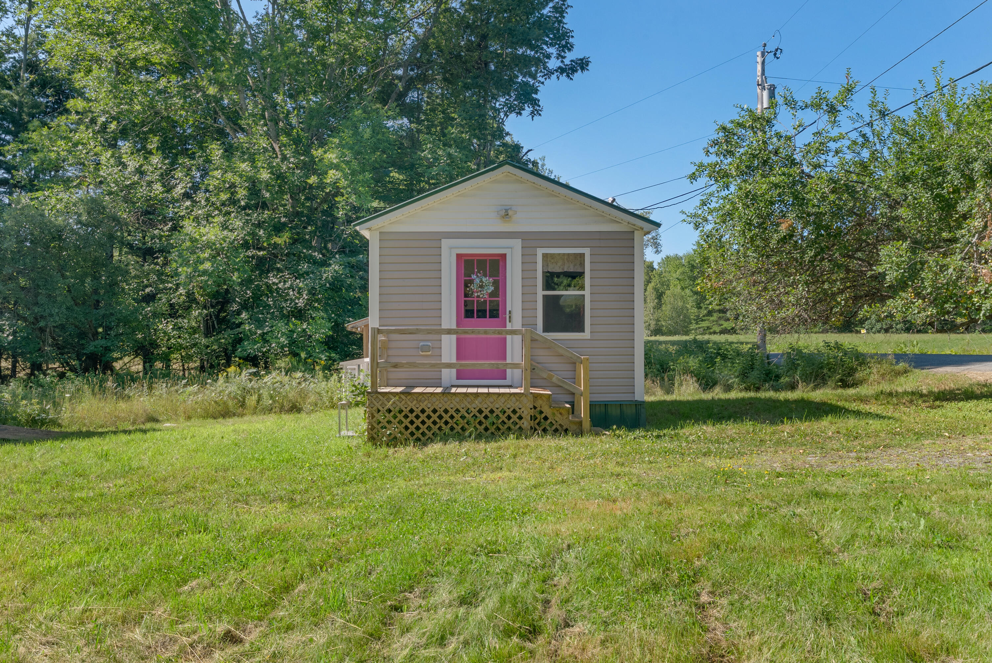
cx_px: 496
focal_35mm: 35
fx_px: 965
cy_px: 332
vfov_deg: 37.9
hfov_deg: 54.4
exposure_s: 1/60
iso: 320
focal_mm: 35
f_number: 14
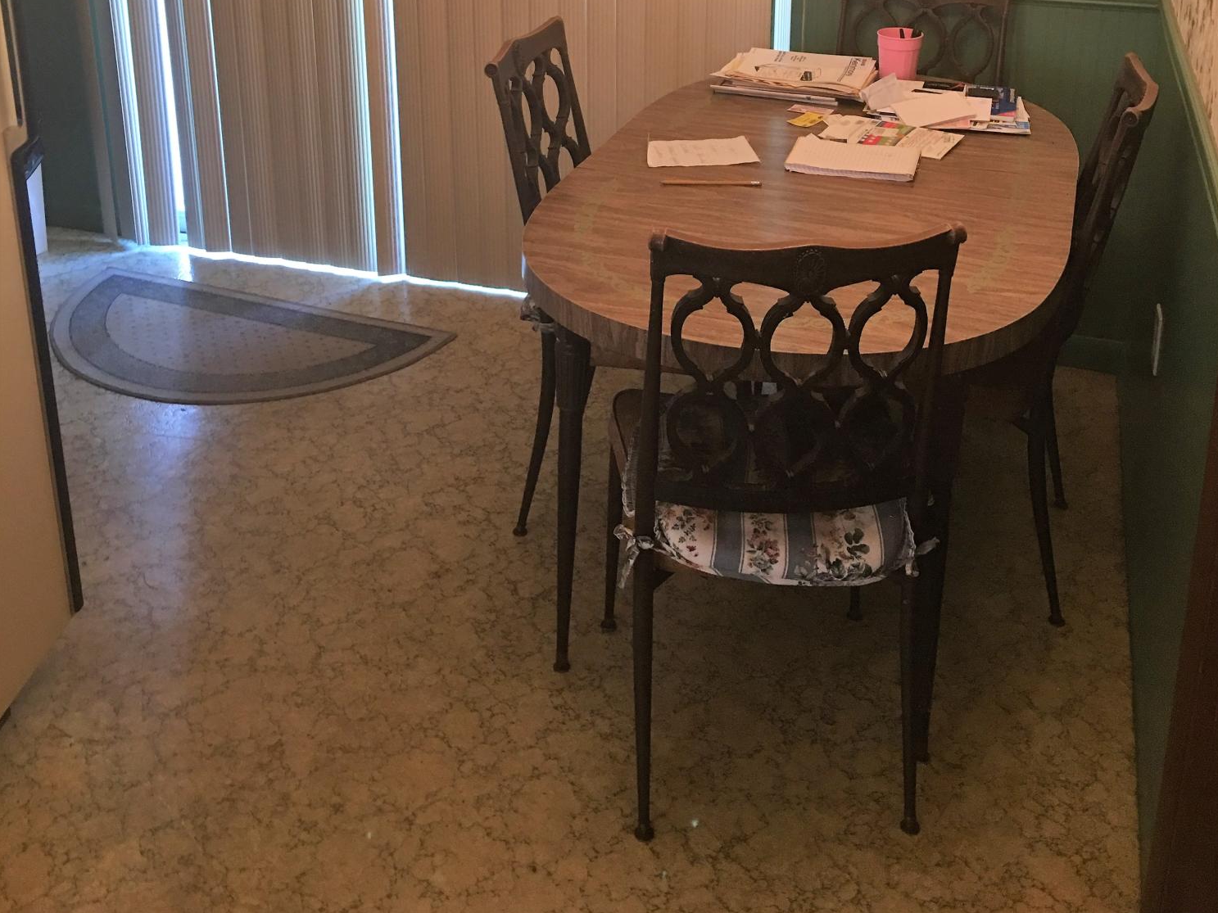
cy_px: 115
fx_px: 1372
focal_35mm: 39
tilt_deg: -14.8
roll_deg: -1.5
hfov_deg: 47.9
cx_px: 612
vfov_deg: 35.0
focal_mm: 4.15
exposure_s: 1/15
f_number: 2.2
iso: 64
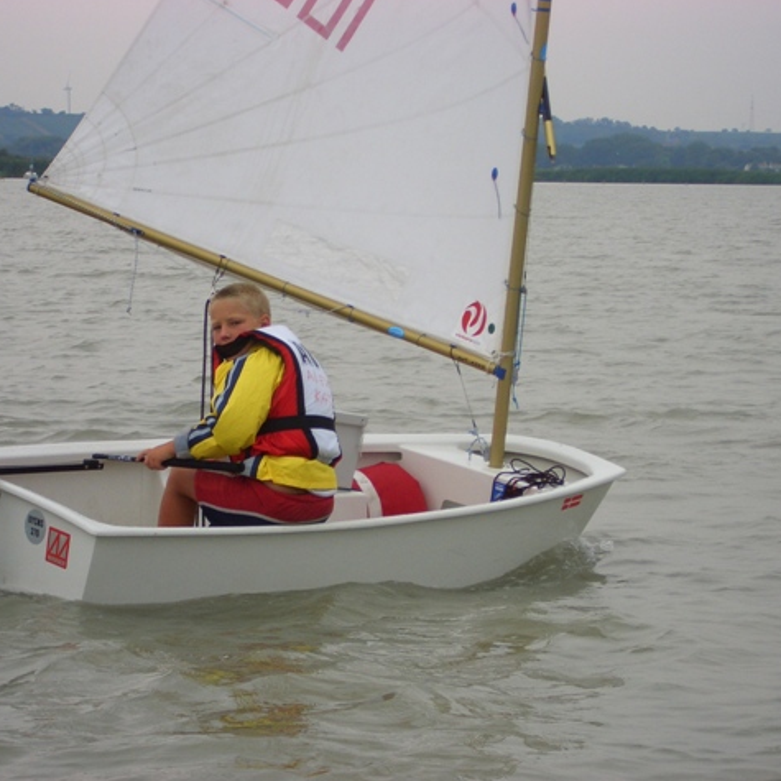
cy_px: 390
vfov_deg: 14.0
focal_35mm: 125
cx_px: 345
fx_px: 3191
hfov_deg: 14.0
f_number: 4.8
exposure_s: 1/200
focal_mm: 17.4
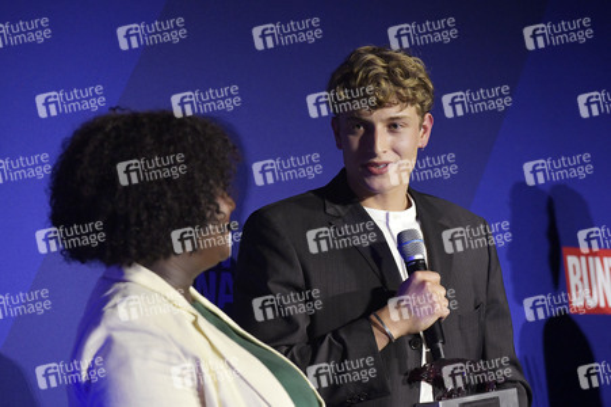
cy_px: 204
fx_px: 3392
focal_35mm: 200
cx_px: 306
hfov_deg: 10.3
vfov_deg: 6.9
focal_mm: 200
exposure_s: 1/200
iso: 3200
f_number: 6.3
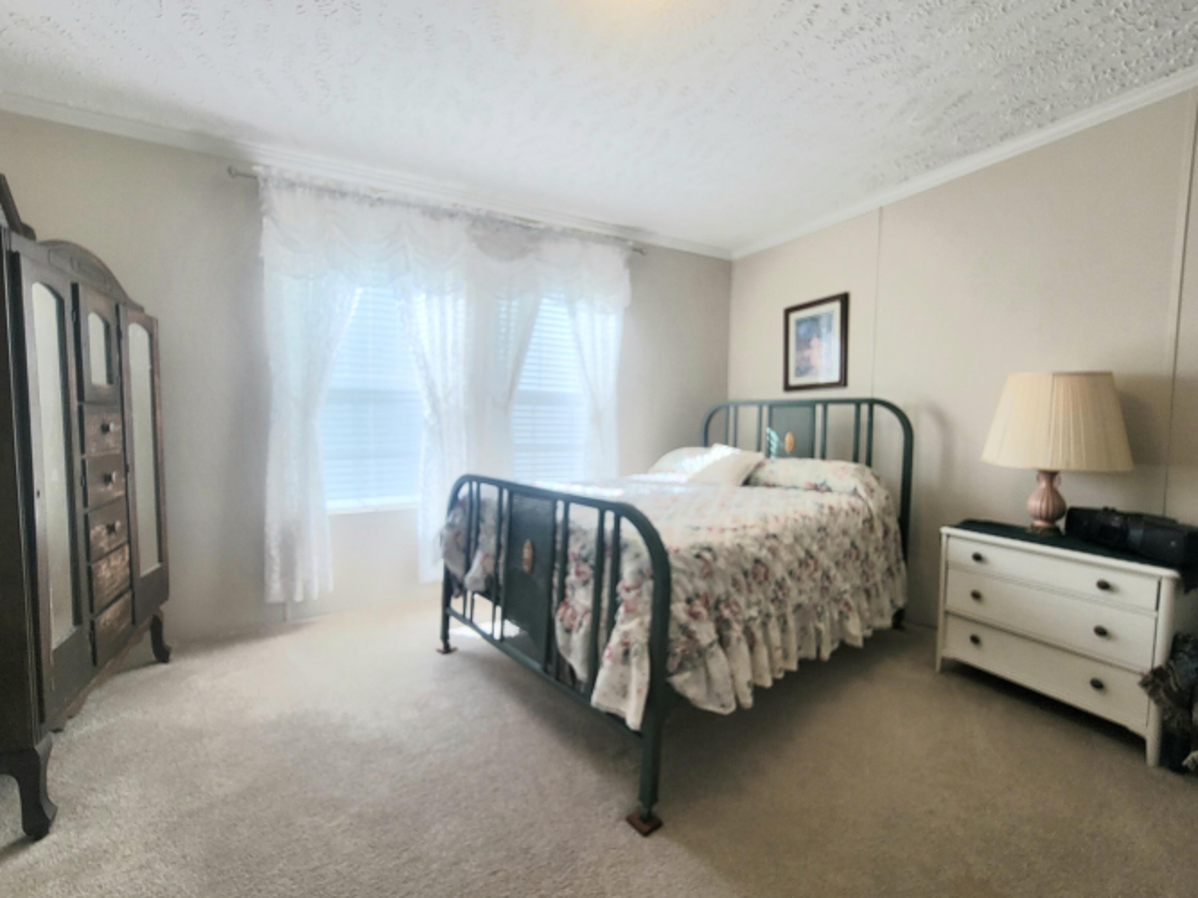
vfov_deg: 89.9
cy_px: 449
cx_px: 599
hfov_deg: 106.2
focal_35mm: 13
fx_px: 450
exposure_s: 1/120
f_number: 2.2
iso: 64
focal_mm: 2.2
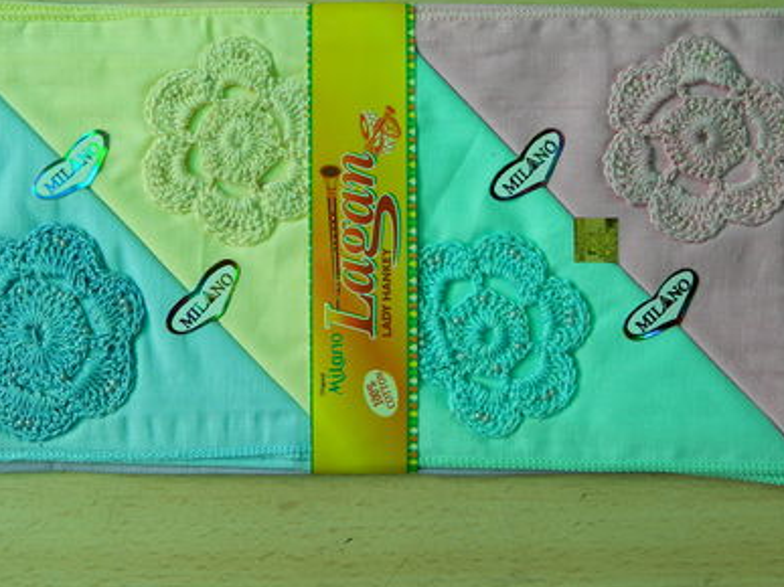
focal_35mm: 53
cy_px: 254
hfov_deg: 36.2
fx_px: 1200
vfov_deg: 27.5
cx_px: 373
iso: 80
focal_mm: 7.3
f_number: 3.5
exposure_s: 1/50
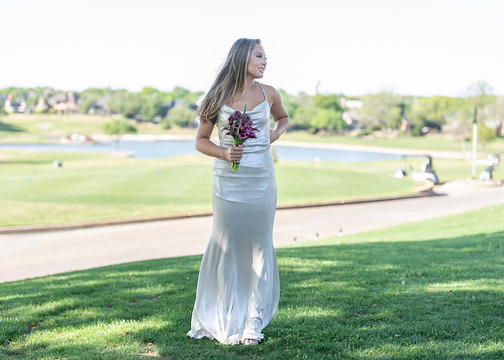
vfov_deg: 23.2
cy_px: 184
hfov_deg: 32.0
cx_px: 236
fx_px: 878
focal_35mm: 61
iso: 160
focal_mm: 50
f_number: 1.6
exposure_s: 1/1000
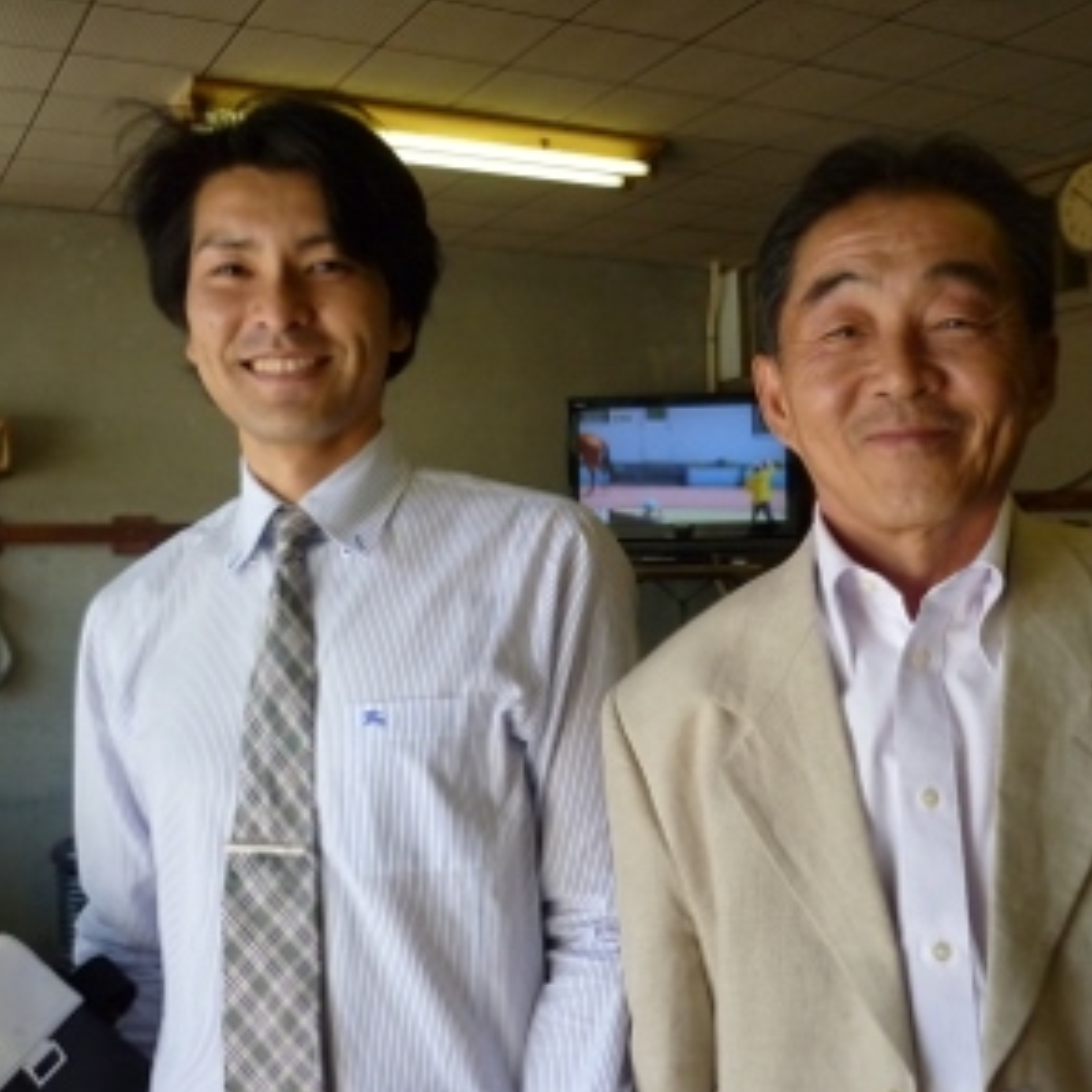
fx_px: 1428
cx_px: 587
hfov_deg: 41.8
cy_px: 553
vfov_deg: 41.9
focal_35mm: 40
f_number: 2.8
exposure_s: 1/500
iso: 400
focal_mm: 5.5
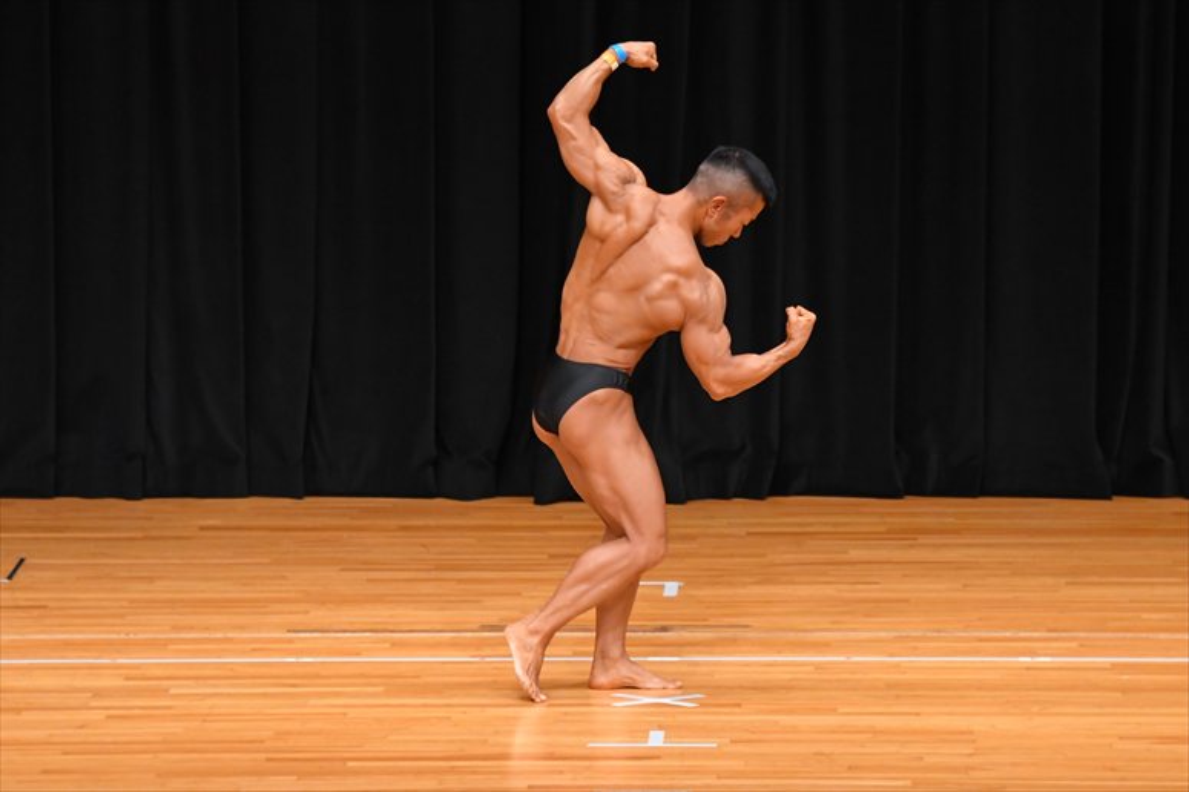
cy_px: 396
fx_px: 8913
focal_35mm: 270
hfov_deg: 7.6
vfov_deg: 5.1
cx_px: 594
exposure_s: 1/400
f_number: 5.6
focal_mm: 180
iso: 4000
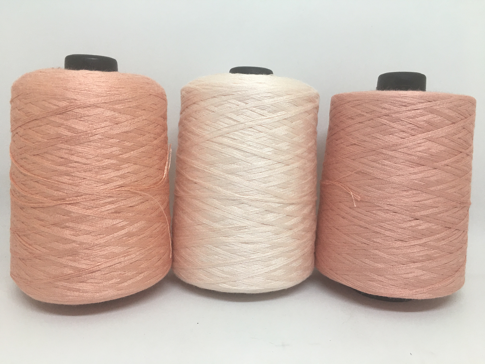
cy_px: 182
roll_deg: -2.3
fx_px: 406
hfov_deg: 61.7
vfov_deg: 48.2
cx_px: 242
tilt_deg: -8.4
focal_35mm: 29
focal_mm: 4.15
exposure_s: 1/33
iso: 25
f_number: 2.2
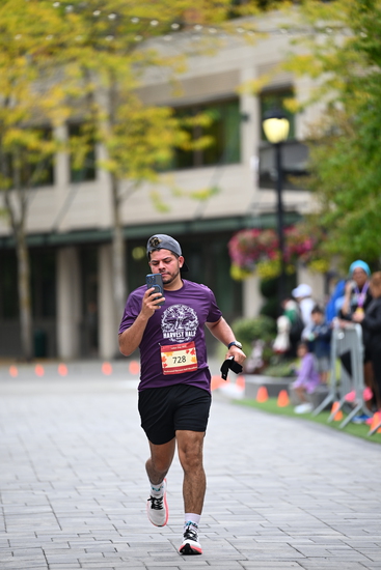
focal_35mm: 200
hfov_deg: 6.9
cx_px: 190
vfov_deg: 10.3
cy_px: 285
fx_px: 3173
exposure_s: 1/2000
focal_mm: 200
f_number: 2.8
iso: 640
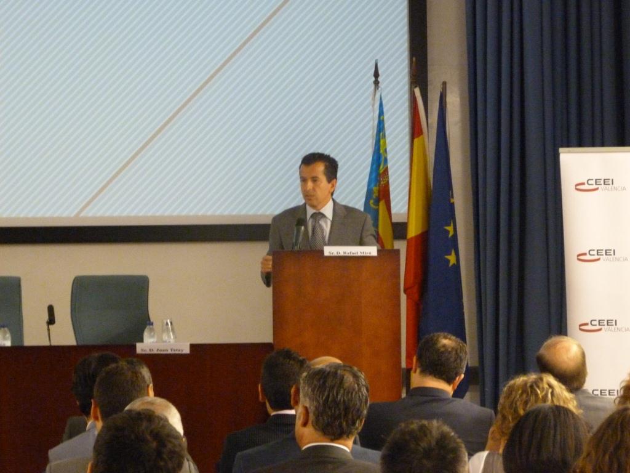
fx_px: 2930
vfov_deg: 9.2
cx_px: 315
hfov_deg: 12.3
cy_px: 236
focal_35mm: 161
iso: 800
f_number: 3.7
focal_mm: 29
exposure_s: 1/15
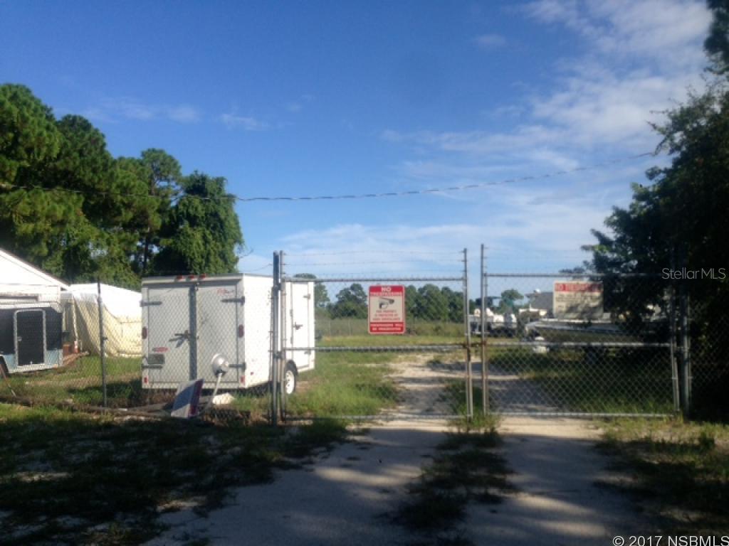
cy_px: 273
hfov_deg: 55.4
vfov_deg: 42.9
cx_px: 364
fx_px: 695
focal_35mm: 33
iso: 50
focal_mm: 4.13
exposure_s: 1/1391
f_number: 2.4
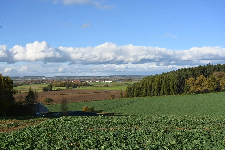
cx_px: 112
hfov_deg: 41.9
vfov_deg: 28.6
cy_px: 75
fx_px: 294
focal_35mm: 47
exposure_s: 1/400
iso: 100
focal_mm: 47
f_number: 7.1
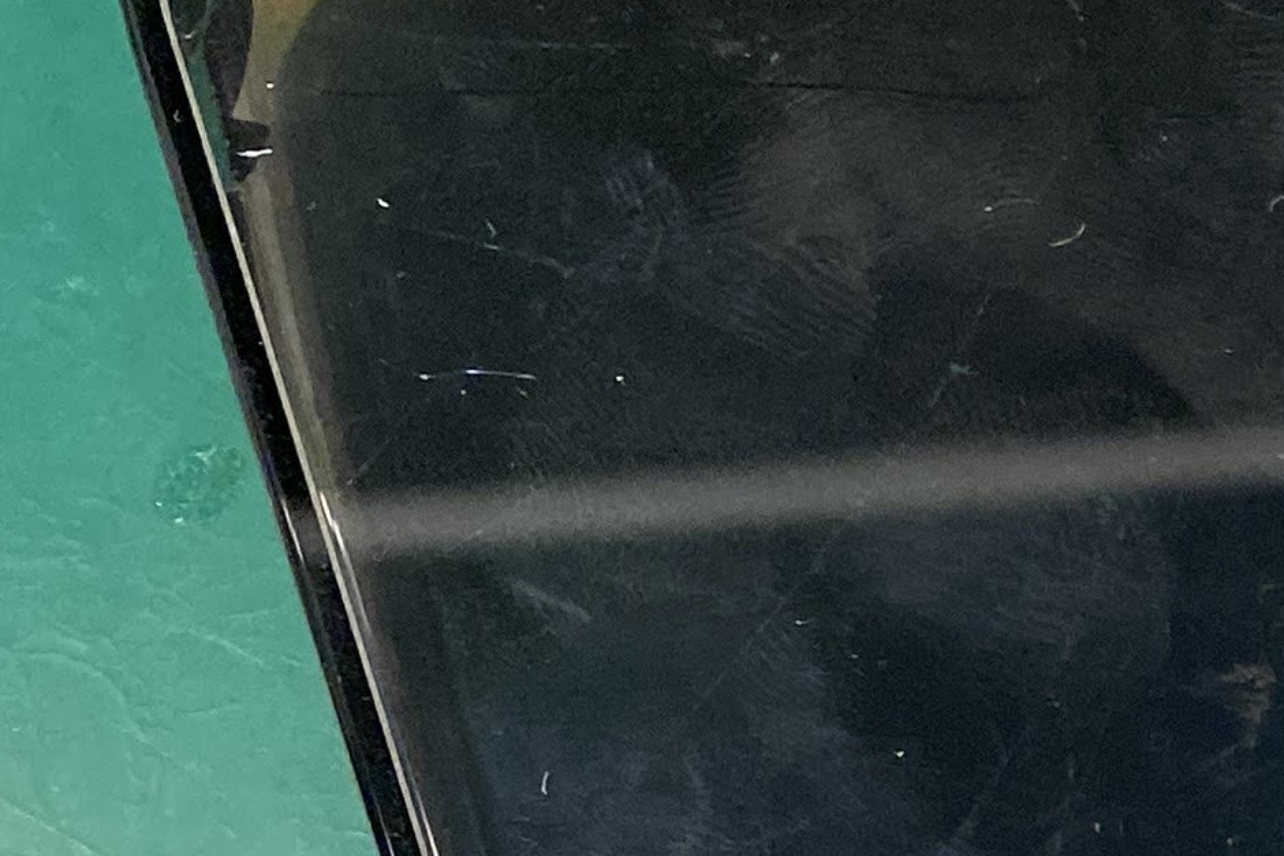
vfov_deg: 11.2
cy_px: 1394
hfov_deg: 14.1
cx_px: 2744
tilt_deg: -77.4
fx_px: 4138
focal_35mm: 116
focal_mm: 4.25
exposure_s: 1/100
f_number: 1.8
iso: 100
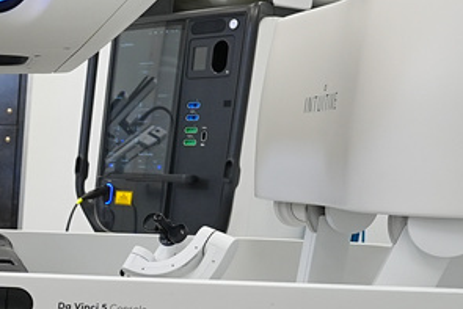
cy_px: 409
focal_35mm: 73
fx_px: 939
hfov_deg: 23.6
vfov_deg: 17.5
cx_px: -176
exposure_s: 1/125
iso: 400
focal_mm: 14
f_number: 3.5
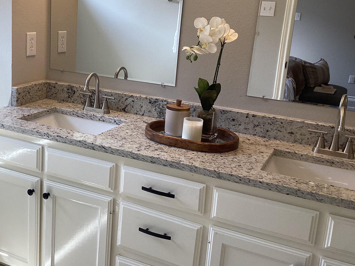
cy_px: 112
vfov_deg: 33.5
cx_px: 111
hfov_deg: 43.1
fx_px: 441
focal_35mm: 43
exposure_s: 1/120
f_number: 2.4
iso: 50
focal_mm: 3.3
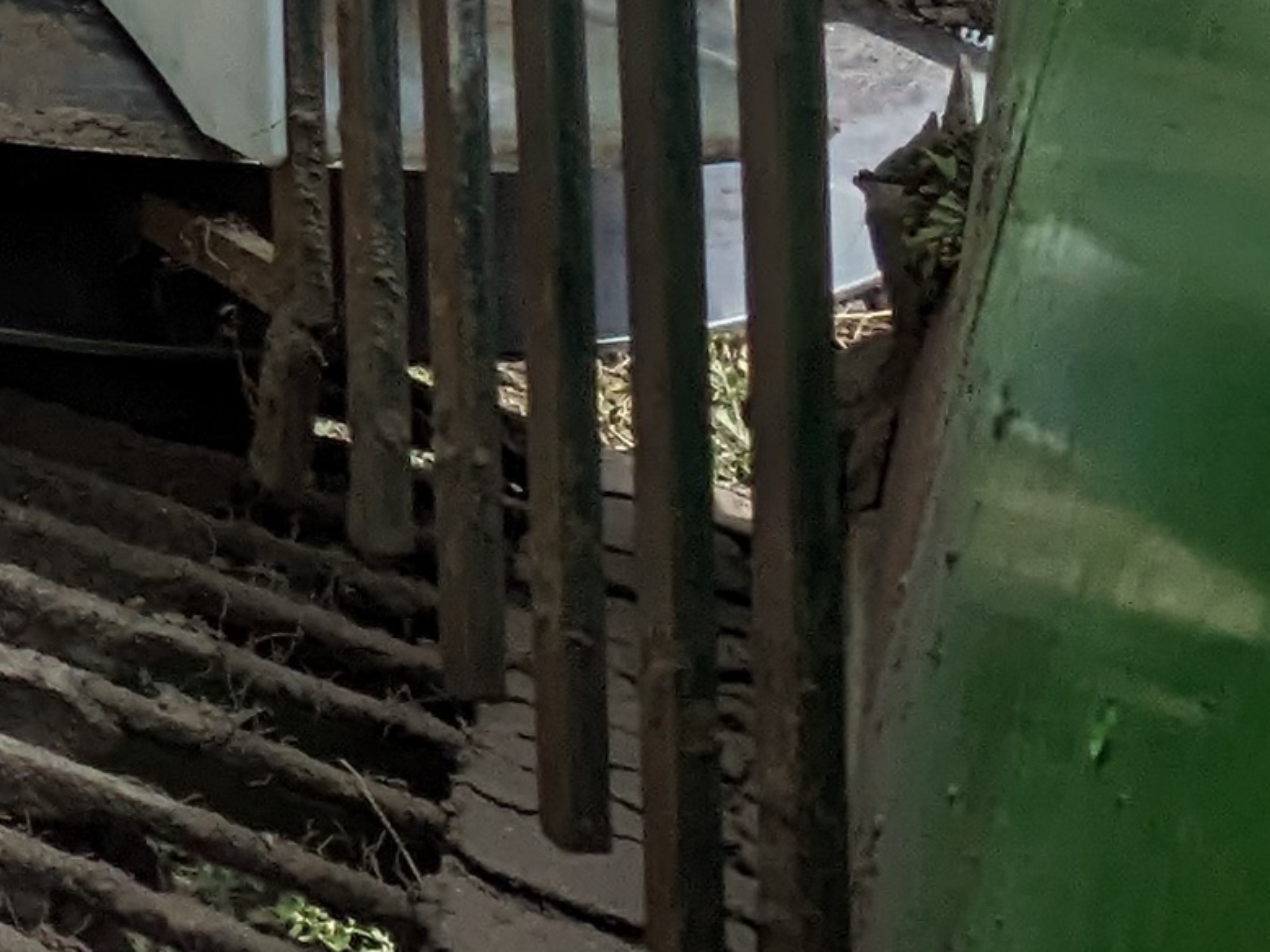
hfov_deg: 18.4
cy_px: -557
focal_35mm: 83
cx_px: -1018
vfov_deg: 16.0
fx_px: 3045
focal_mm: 1.83
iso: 44
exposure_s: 1/1718
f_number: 2.2
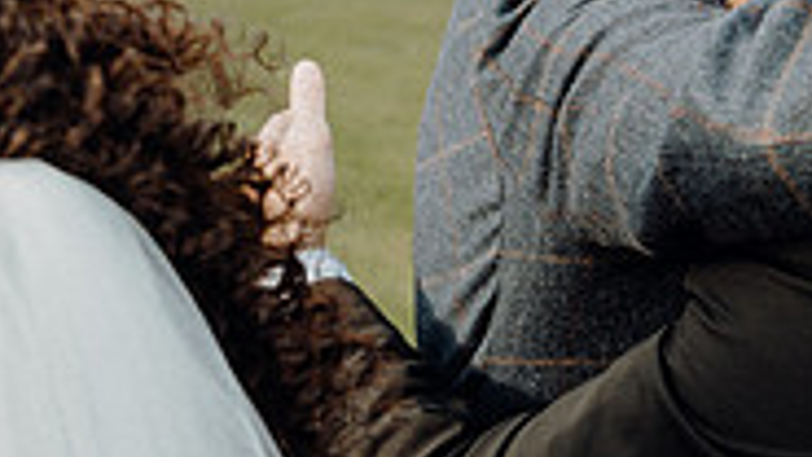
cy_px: 94
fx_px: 1701
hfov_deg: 25.9
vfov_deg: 15.2
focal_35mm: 79
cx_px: 742
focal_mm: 24
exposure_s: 1/400
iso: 200
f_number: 3.5
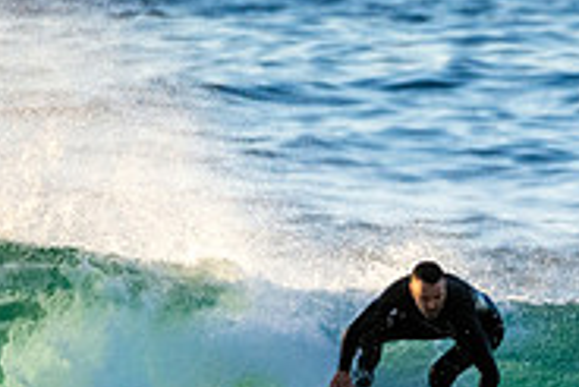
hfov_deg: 0.9
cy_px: 489
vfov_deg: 0.6
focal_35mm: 2364
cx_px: 403
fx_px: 38050
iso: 1000
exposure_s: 1/2000
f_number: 5.6
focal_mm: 500
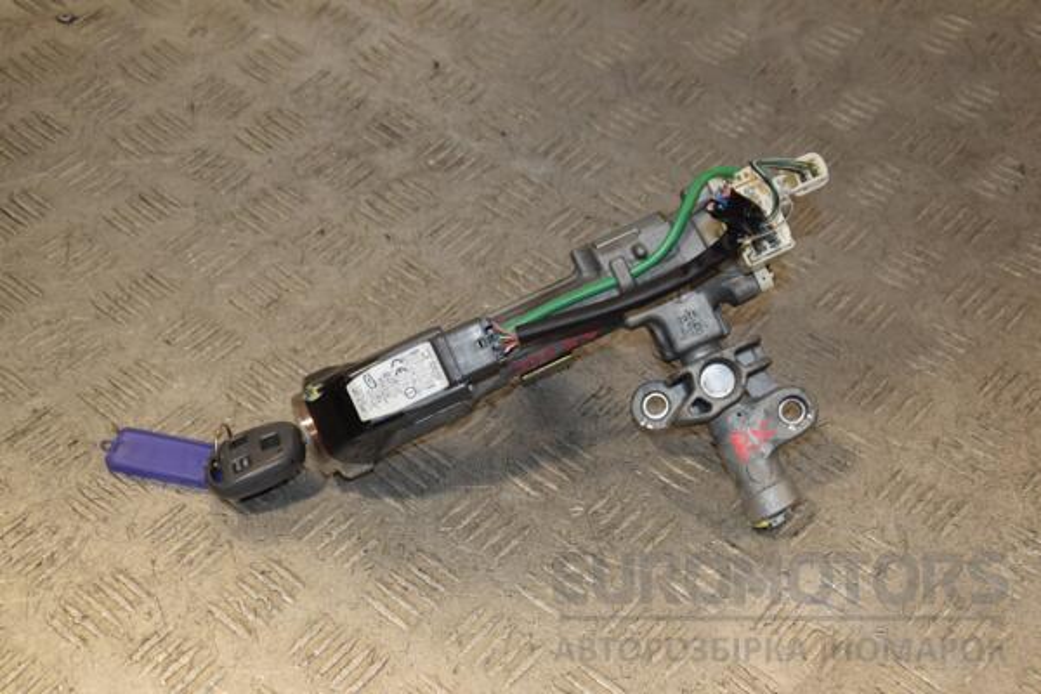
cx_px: 520
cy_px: 347
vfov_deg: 22.6
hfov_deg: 33.4
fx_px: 1735
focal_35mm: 60
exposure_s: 1/200
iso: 800
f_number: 6.3
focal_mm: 40
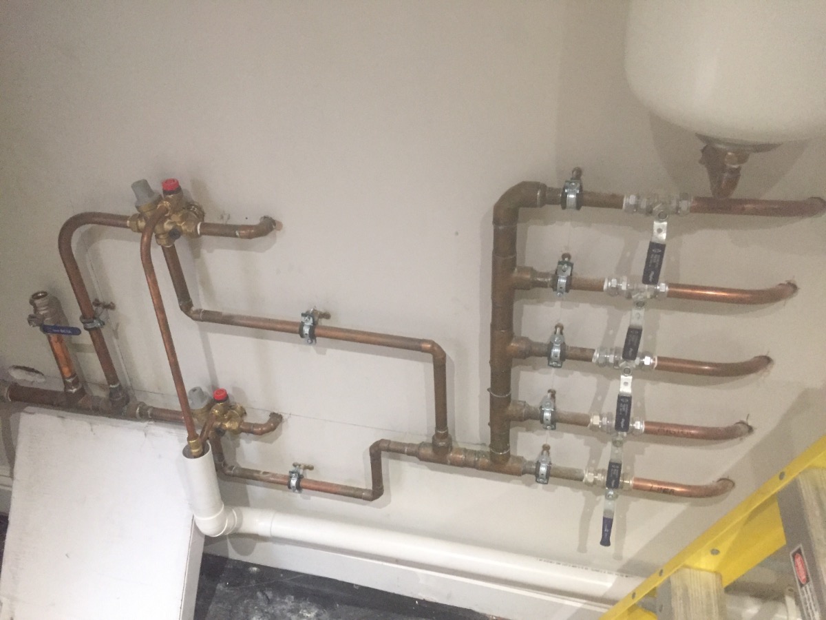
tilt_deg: -35.2
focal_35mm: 29
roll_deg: -1.0
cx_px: 413
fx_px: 692
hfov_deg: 61.7
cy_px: 310
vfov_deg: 48.2
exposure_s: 1/25
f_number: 2.2
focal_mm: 4.15
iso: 250
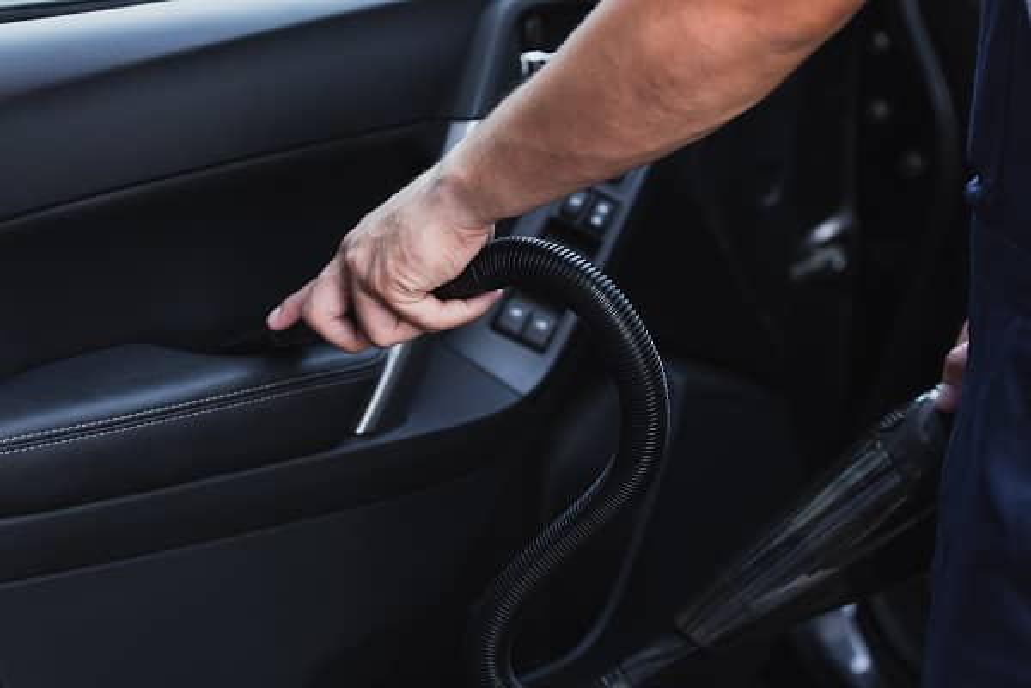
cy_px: 344
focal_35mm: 98
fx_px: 2806
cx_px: 516
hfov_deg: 20.8
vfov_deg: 14.0
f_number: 3.5
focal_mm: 98
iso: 250
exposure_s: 1/200
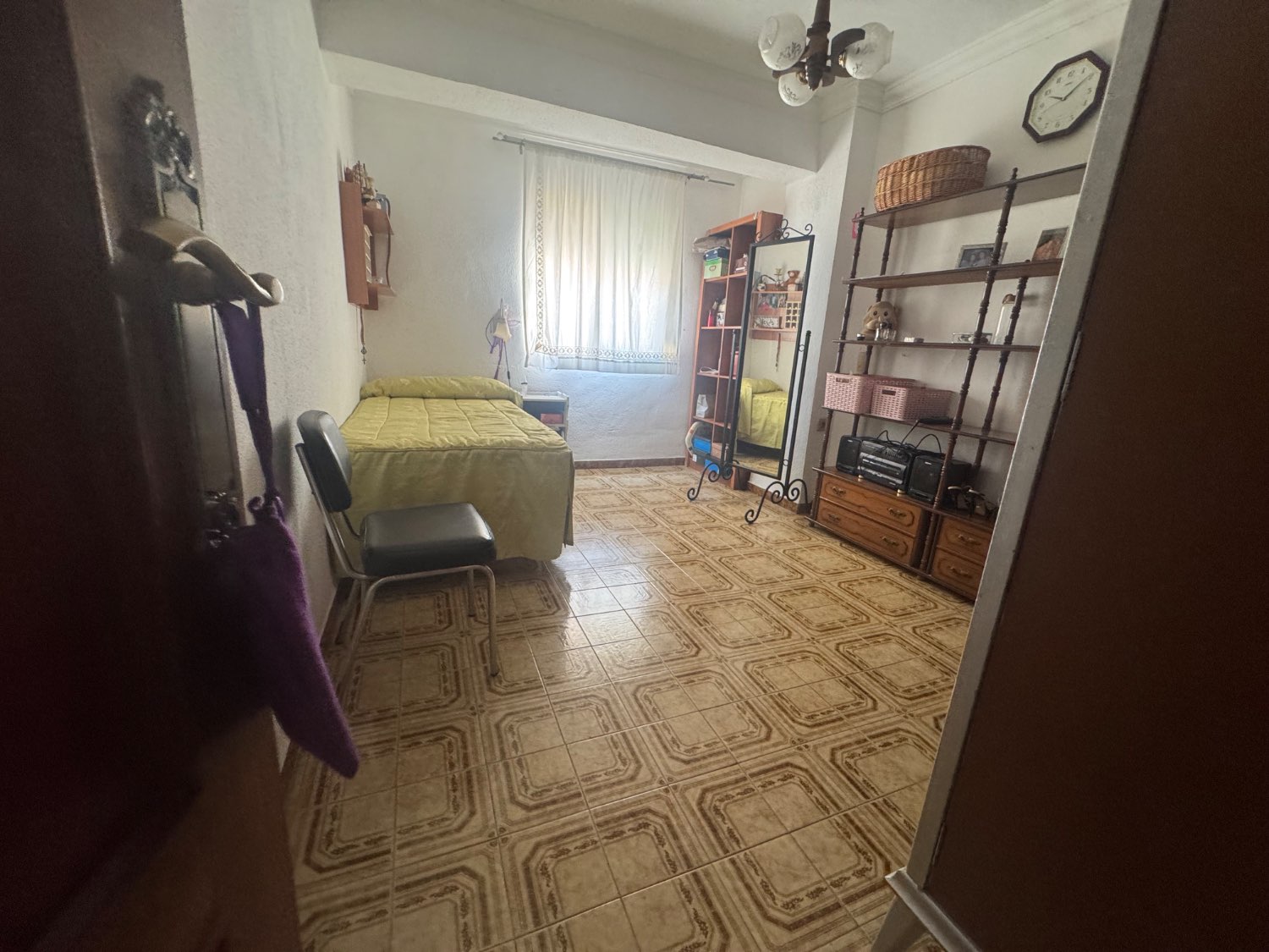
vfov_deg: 85.7
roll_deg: -2.9
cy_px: 476
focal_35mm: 14
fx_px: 513
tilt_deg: -12.6
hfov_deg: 102.1
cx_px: 634
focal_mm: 2.22
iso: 320
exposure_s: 1/65
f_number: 2.2
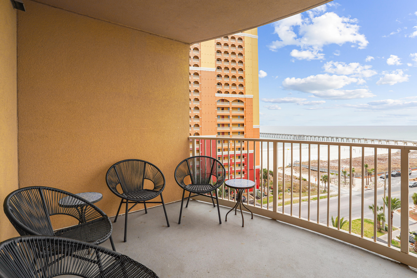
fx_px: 185
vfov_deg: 73.7
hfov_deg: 96.7
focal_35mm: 16
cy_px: 139
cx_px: 208
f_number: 5.6
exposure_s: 1/400
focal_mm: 16
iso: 160
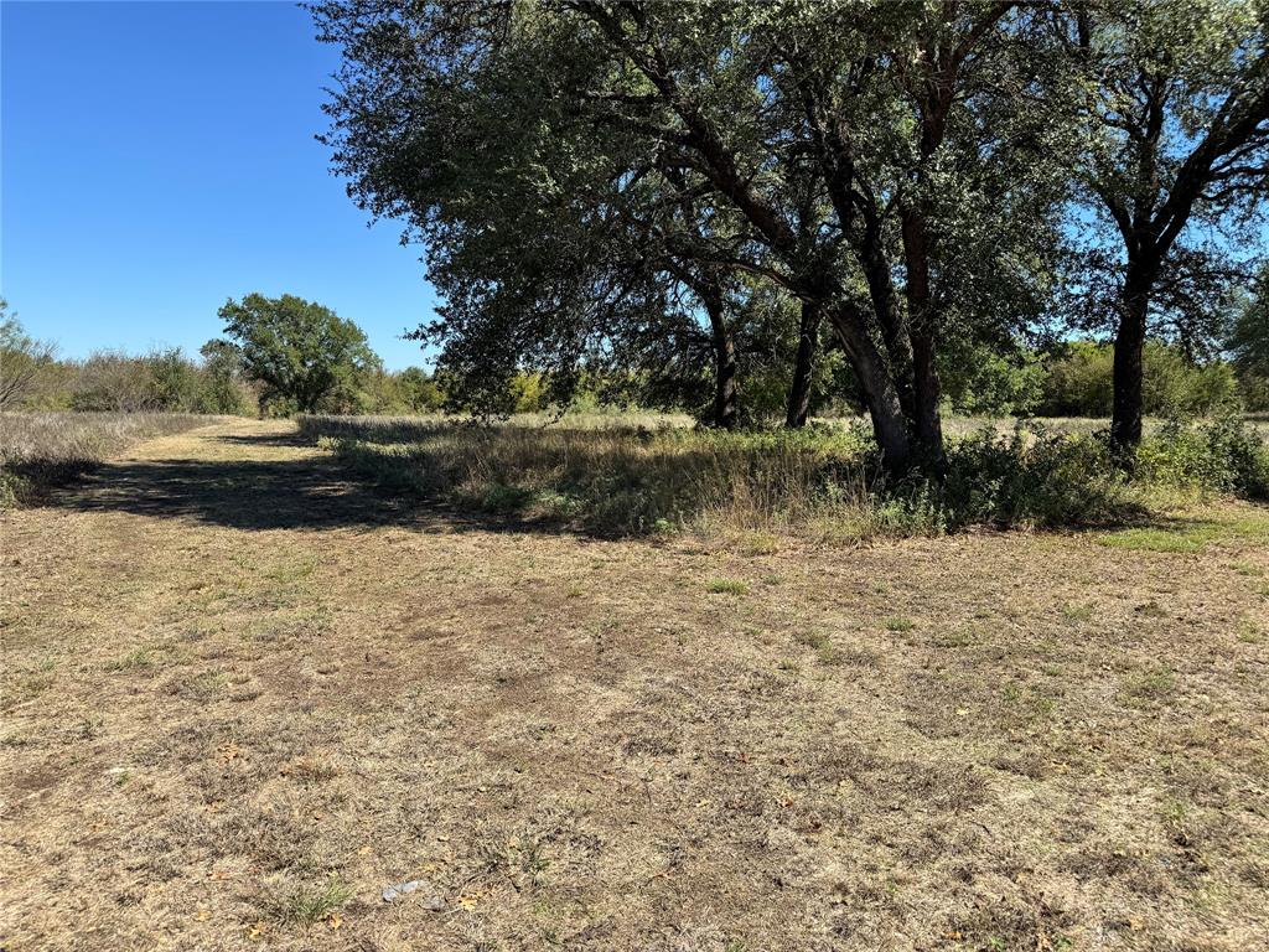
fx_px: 880
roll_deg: +0.0
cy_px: 476
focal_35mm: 24
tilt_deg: -3.3
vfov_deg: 56.8
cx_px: 634
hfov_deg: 71.6
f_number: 1.78
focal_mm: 6.76
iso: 80
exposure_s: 1/3413
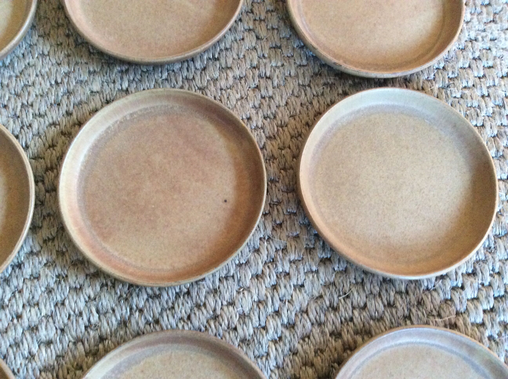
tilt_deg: -74.1
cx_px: 254
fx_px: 469
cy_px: 190
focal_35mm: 32
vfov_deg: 44.1
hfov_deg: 56.9
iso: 320
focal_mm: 3.3
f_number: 2.4
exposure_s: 1/17
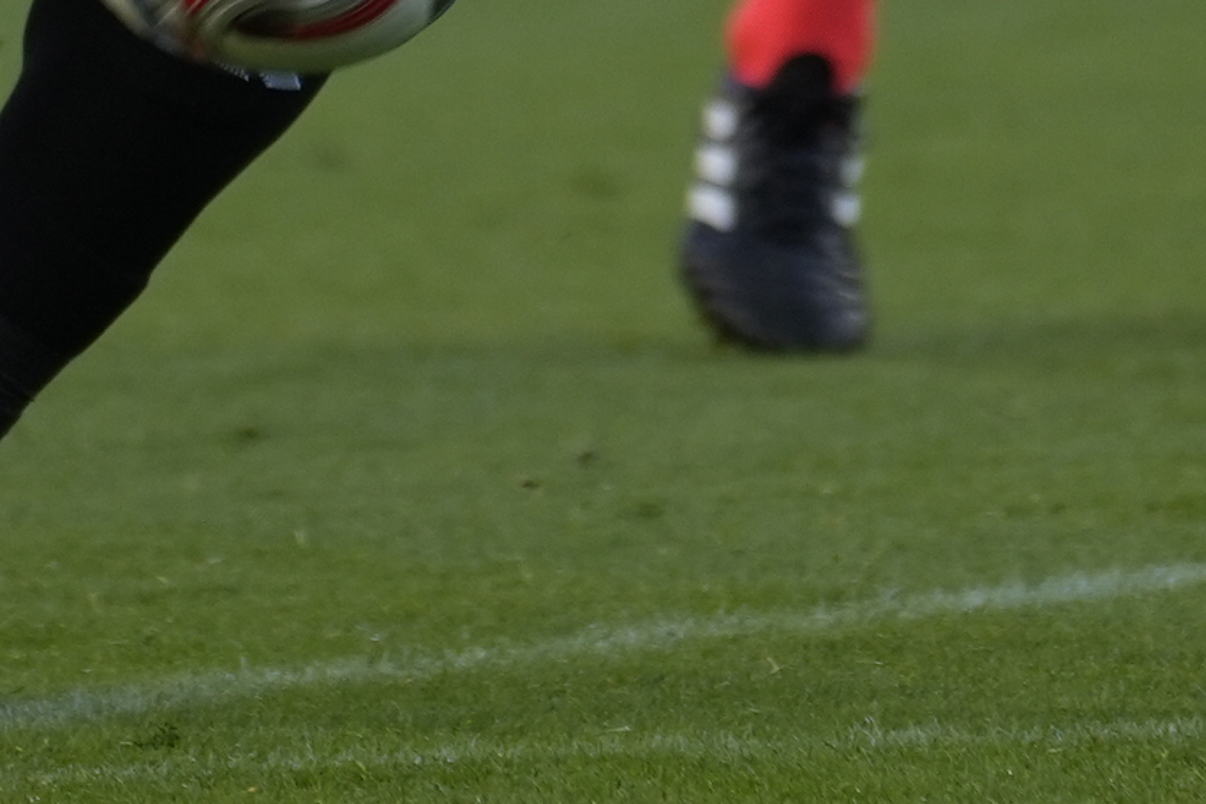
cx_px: 404
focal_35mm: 1495
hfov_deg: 1.4
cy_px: -966
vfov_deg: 0.9
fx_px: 50088
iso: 320
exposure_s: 1/1600
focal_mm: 200
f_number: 2.8
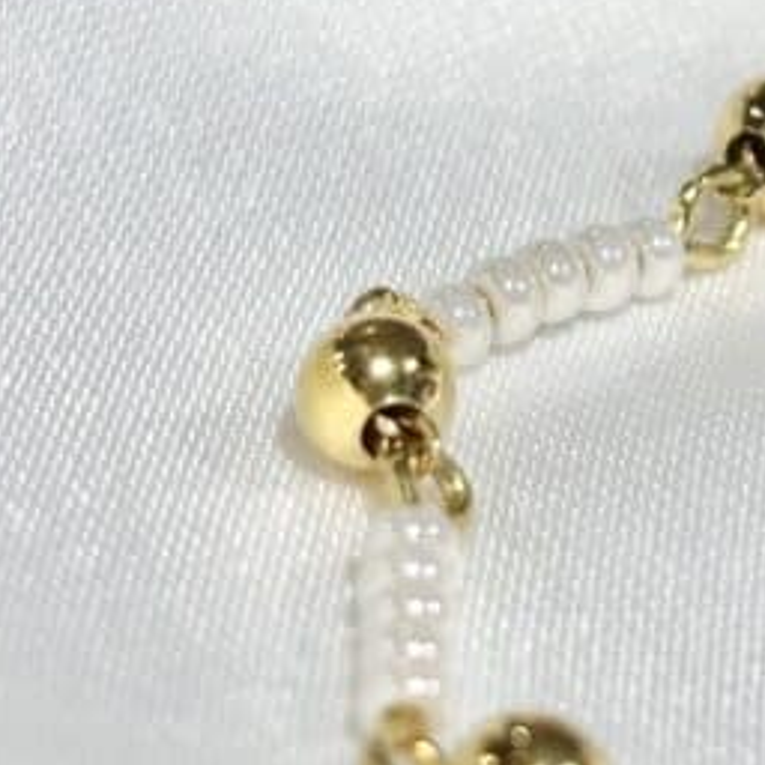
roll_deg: +3.5
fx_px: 4601
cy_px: 54
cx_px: 822
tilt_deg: -25.6
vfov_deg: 9.5
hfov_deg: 9.4
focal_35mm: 184
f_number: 1.6
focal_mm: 5.96
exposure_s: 1/337
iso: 32
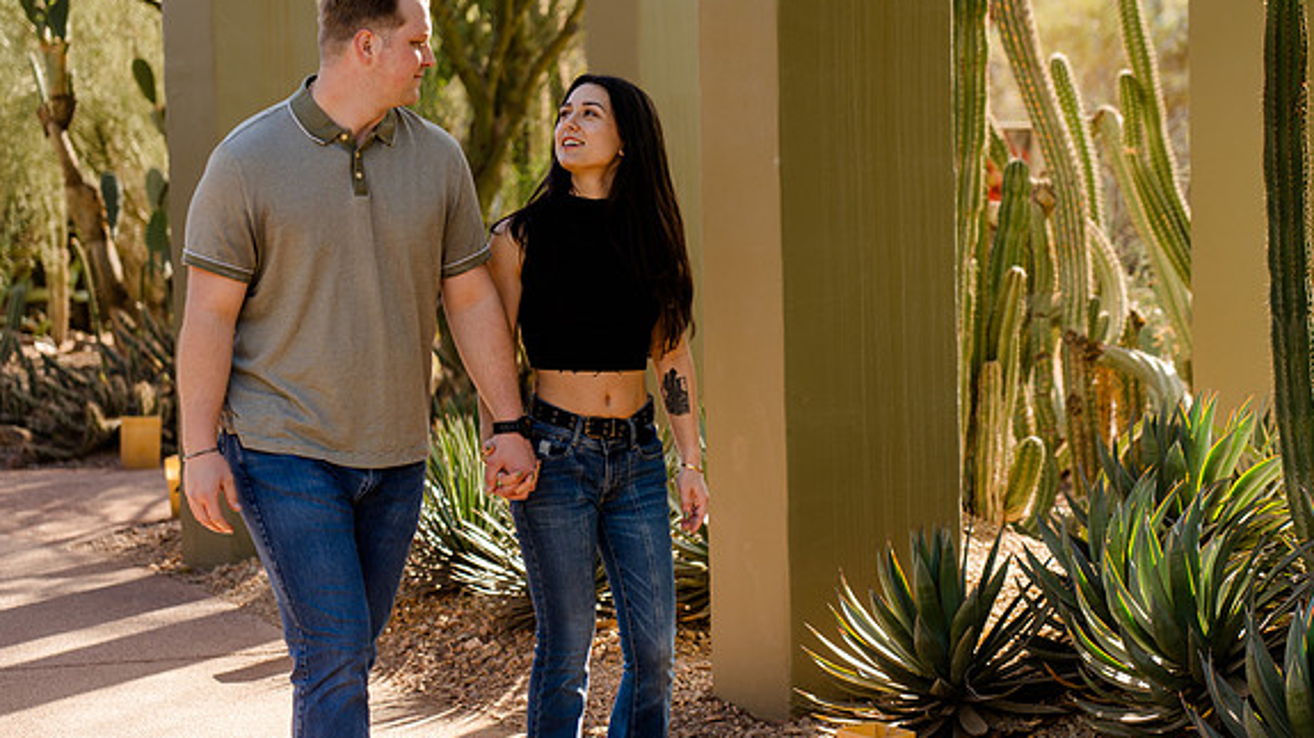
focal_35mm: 111
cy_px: 319
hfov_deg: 19.3
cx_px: 654
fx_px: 3866
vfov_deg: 10.9
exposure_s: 1/200
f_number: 4
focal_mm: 105
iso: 160
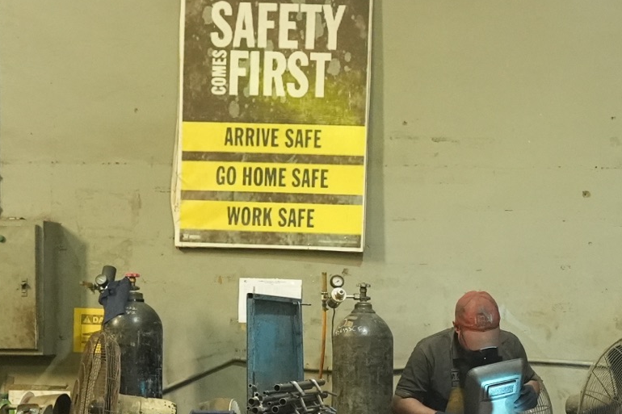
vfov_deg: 14.8
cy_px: 387
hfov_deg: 21.4
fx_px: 1572
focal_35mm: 91
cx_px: 660
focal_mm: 35
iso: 12800
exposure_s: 1/100
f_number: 4.5
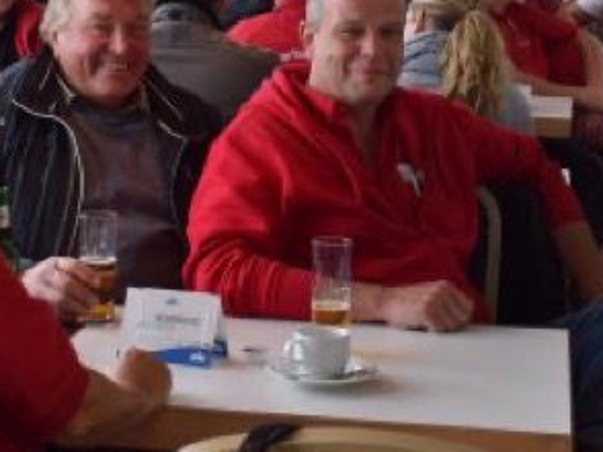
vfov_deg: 13.1
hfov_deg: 17.8
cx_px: 190
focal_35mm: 110
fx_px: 1915
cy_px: -90
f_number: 6.3
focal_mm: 28
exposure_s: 1/160
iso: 400
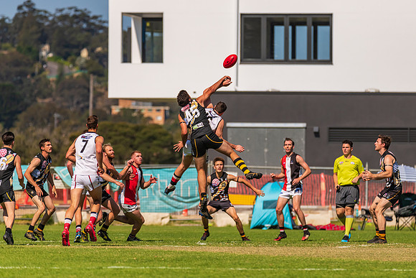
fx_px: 4682
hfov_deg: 5.1
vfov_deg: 3.4
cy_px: 122
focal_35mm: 405
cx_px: 234
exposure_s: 1/8000
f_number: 6.3
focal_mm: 360
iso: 800
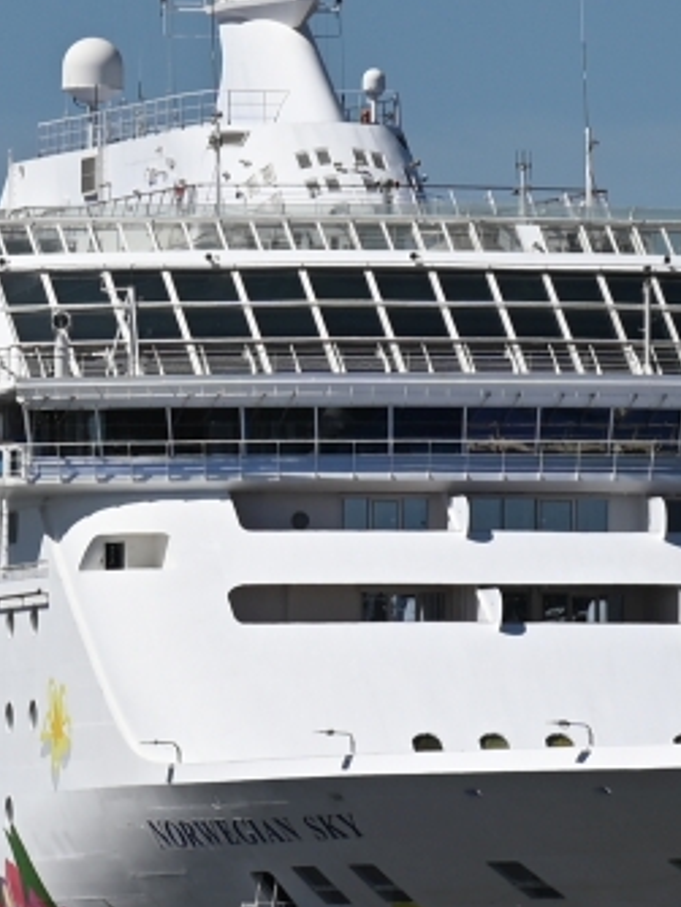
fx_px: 9274
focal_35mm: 354
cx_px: -41
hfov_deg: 4.2
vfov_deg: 5.6
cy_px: 544
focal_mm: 120
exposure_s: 1/800
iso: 100
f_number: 7.1
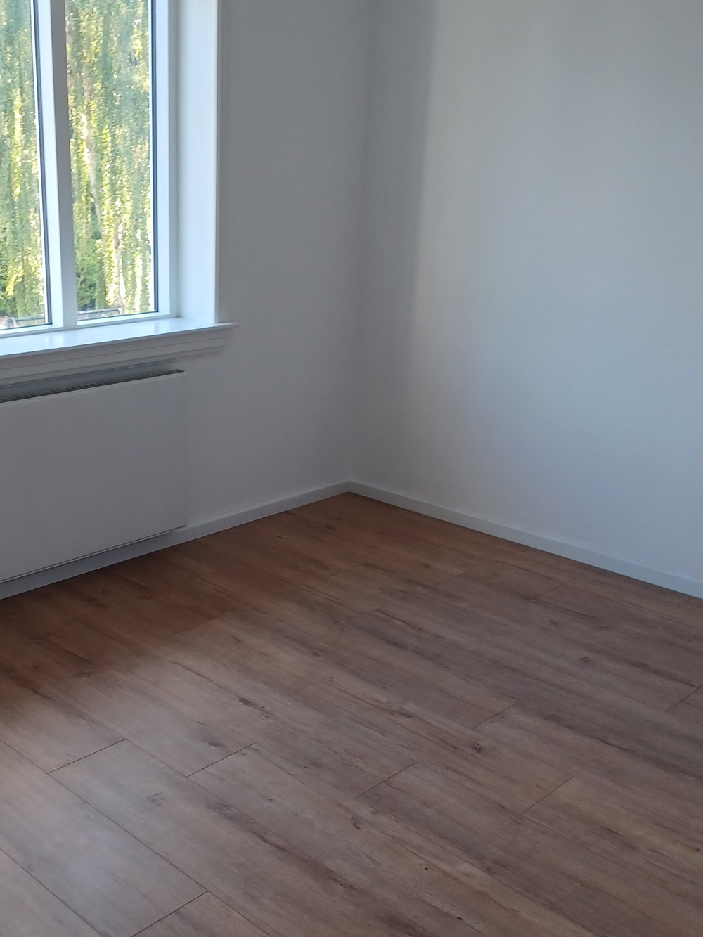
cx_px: 249
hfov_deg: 35.7
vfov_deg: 46.6
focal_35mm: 40
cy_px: 539
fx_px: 1083
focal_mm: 4.6
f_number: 1.8
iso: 125
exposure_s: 1/50
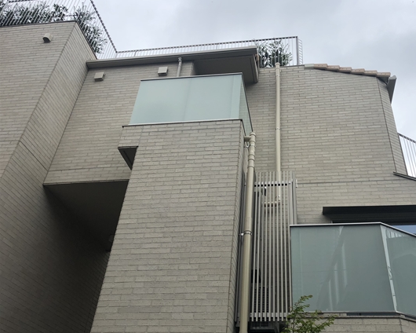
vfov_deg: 44.5
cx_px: 250
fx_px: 406
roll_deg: -1.7
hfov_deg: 53.8
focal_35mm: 33
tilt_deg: +38.1
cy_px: 169
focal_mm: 3.99
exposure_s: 1/666
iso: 20
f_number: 1.8
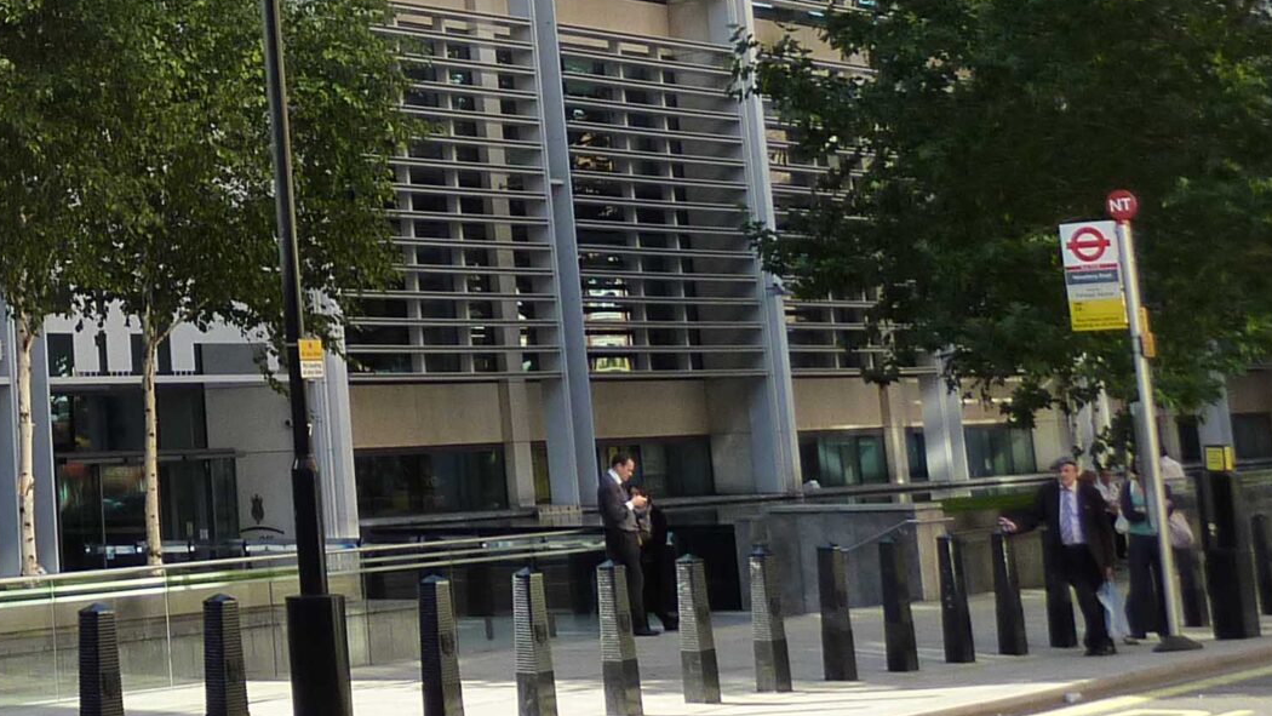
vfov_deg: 13.7
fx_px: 2867
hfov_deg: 22.9
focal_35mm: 85
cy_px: -212
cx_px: -265
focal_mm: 5.3
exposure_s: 1/200
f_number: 4
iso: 125
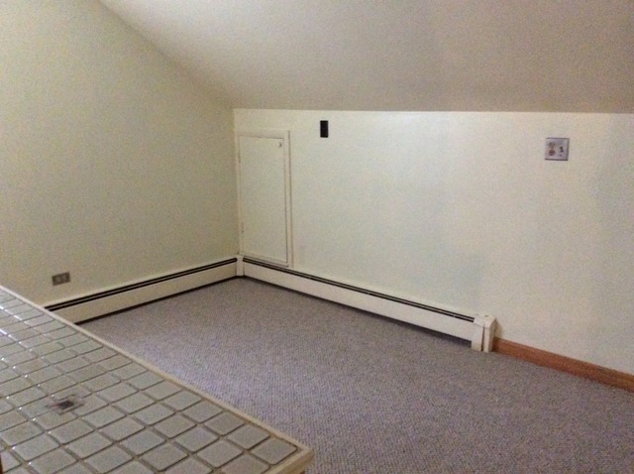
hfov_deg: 56.9
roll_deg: +2.5
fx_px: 585
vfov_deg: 44.1
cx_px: 317
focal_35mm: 32
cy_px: 237
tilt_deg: -14.0
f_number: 2.4
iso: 500
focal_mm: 3.3
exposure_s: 1/15
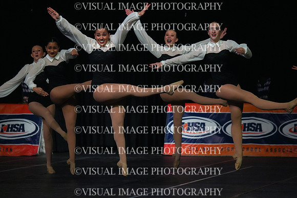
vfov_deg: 5.5
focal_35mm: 250
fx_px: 2063
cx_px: 148
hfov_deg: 8.2
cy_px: 99
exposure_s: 1/1000
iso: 12800
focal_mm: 250
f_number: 5
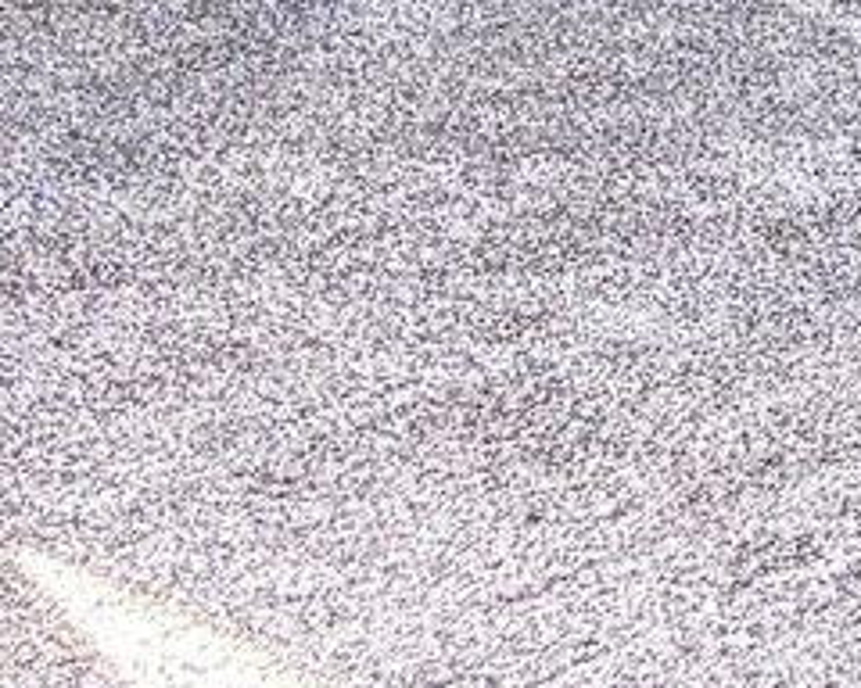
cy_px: -1784
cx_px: 2906
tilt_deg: -2.4
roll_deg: +2.0
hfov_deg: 7.4
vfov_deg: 6.2
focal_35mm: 217
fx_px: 5530
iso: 160
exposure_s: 1/60
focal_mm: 5.96
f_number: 1.6
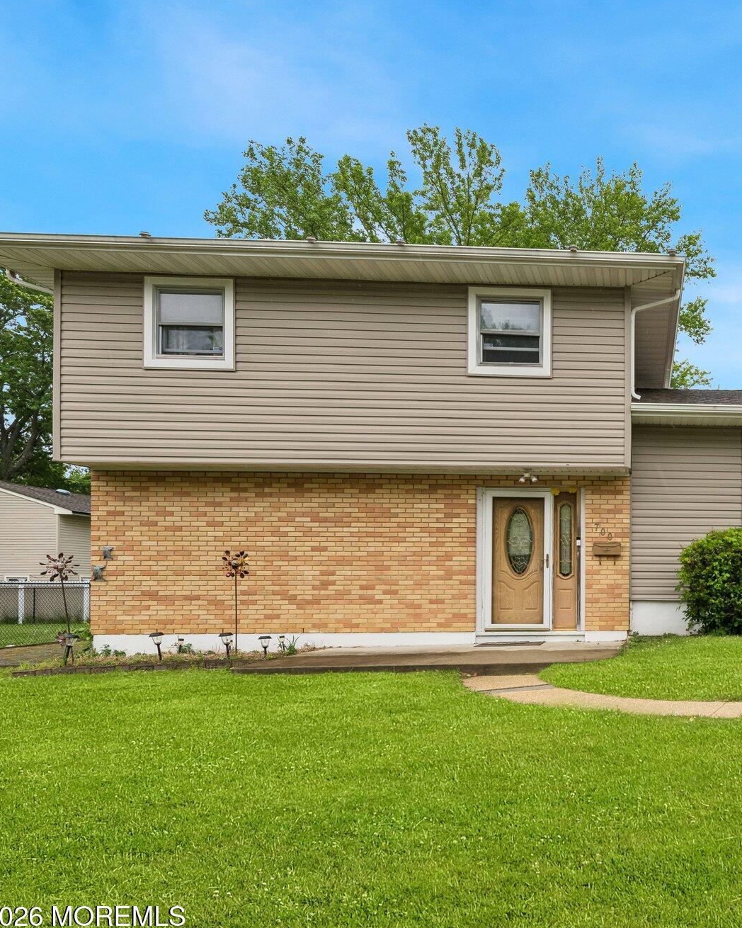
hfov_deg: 54.0
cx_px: 685
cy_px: 477
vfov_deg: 75.0
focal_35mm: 22
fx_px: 604
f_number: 7.1
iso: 320
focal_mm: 15
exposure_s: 1/320
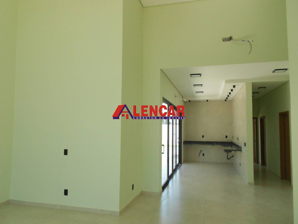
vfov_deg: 53.1
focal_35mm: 26
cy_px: 112
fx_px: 224
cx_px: 149
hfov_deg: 67.3
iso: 250
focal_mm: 4.6
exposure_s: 1/250
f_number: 3.2
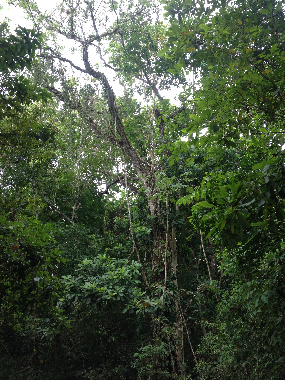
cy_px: 190
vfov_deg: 52.6
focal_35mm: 35
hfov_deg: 40.7
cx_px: 142
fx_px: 384
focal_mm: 4.28
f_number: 2.4
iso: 50
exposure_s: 1/120
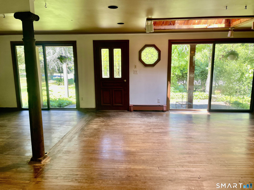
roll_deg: +0.4
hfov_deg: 69.4
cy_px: 95
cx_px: 127
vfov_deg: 54.9
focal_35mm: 25
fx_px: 183
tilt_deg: -8.8
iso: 100
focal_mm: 5.1
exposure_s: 1/121
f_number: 1.6
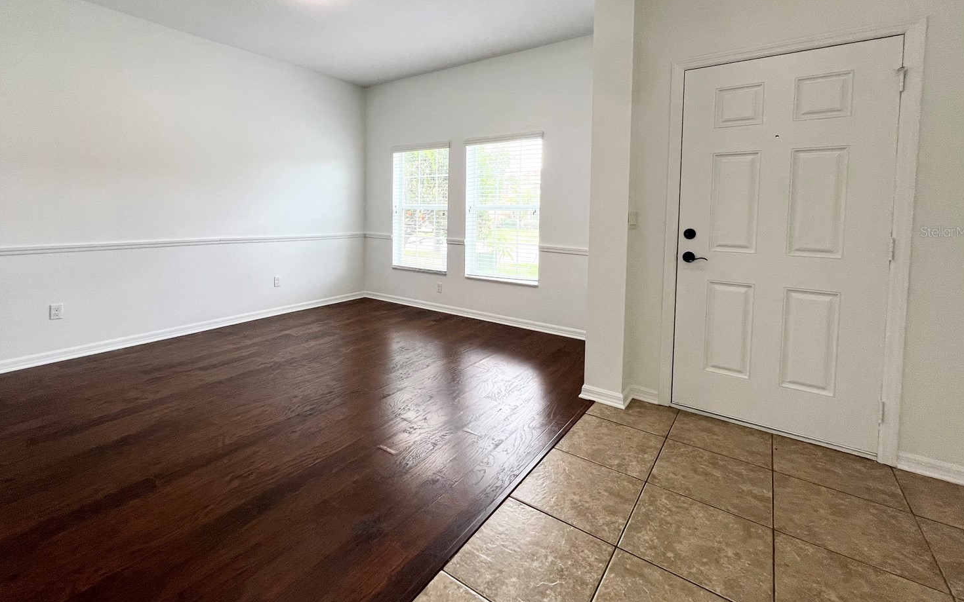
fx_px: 394
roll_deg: -0.5
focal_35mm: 15
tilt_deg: -1.7
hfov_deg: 101.4
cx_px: 458
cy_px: 231
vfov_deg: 73.7
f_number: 1.8
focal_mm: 1.57
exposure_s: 1/120
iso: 100
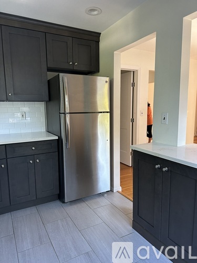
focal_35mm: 24
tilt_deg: -6.2
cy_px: 132
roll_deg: +1.5
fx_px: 182
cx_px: 98
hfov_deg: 56.8
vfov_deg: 71.6
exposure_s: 1/60
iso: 250
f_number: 1.78
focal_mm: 6.86
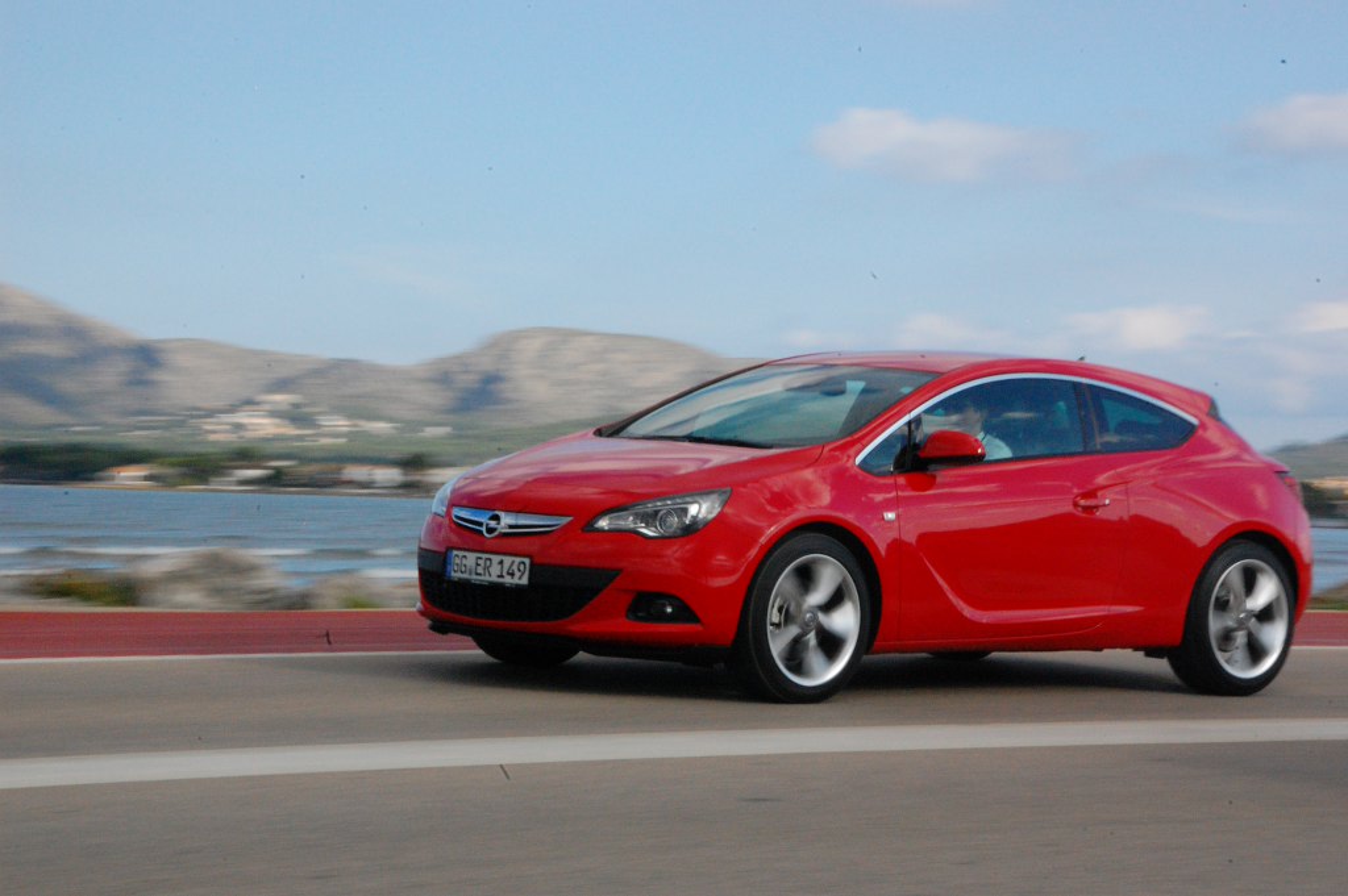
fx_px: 4041
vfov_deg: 12.7
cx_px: 674
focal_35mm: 108
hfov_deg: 18.9
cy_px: 448
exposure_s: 1/125
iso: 1600
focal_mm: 72
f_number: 36
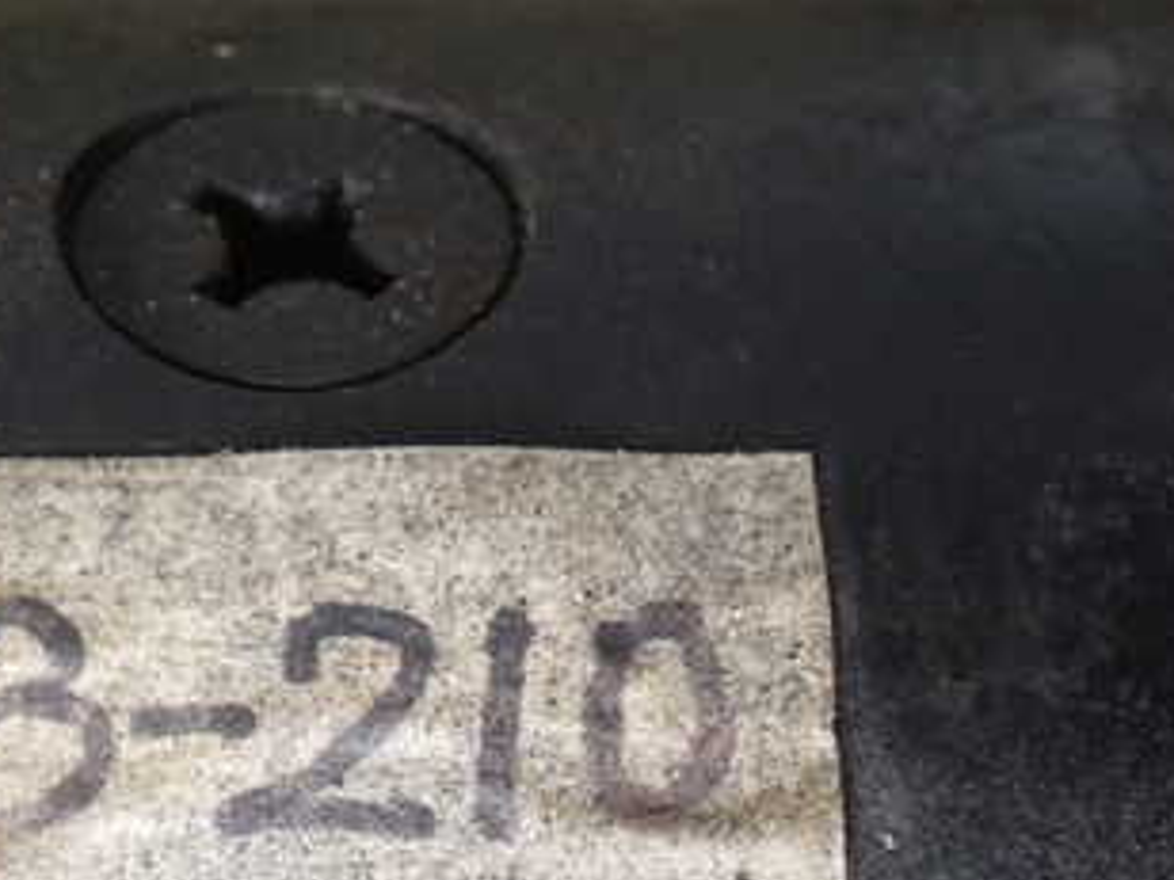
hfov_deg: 17.3
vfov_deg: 13.0
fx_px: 3832
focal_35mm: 113
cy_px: 823
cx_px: 236
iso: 200
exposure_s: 1/60
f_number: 3.5
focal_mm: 10.35
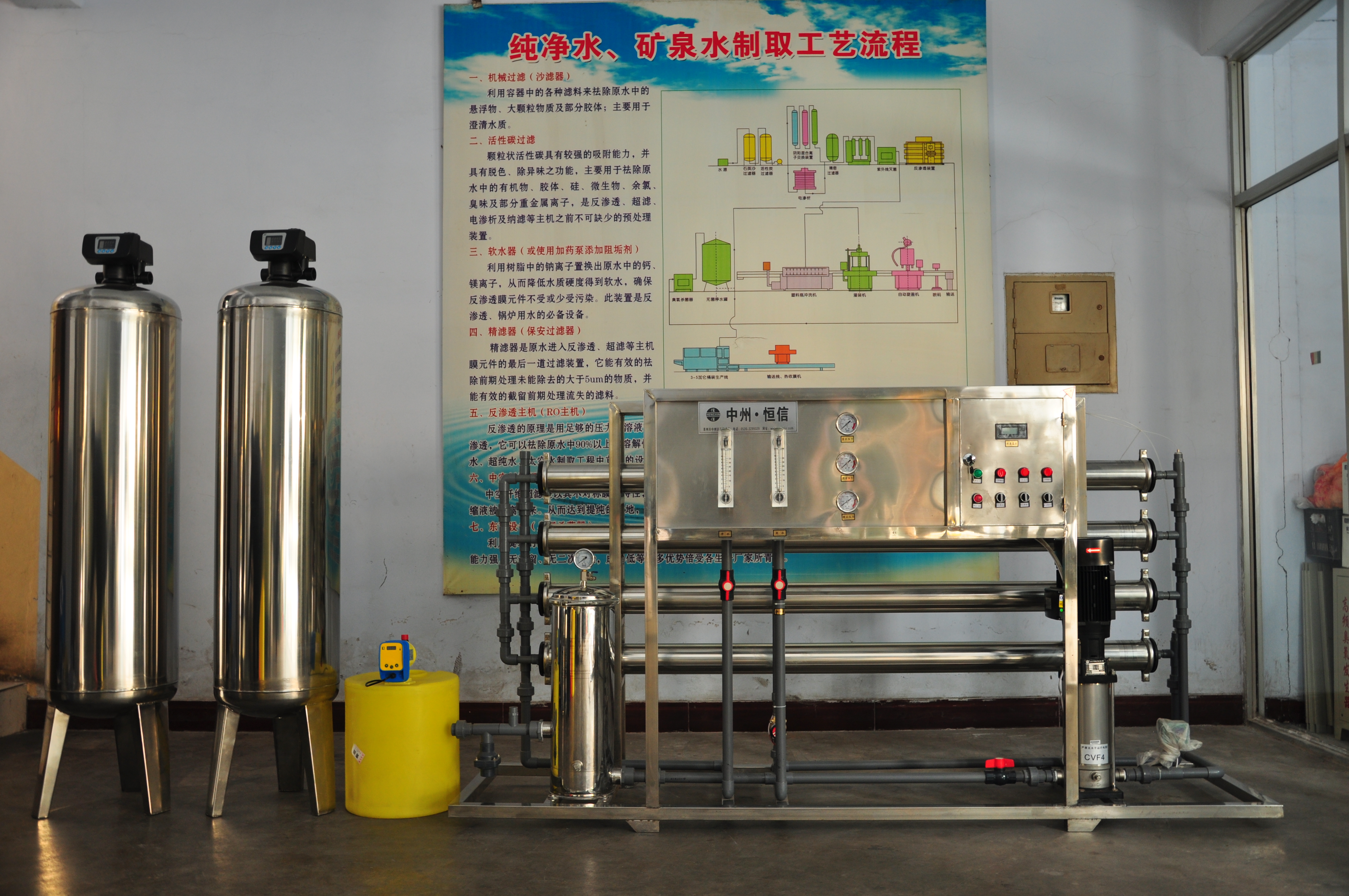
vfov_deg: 41.6
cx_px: 674
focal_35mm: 32
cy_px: 448
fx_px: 1179
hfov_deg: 59.6
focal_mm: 21
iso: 200
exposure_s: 1/5
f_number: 4
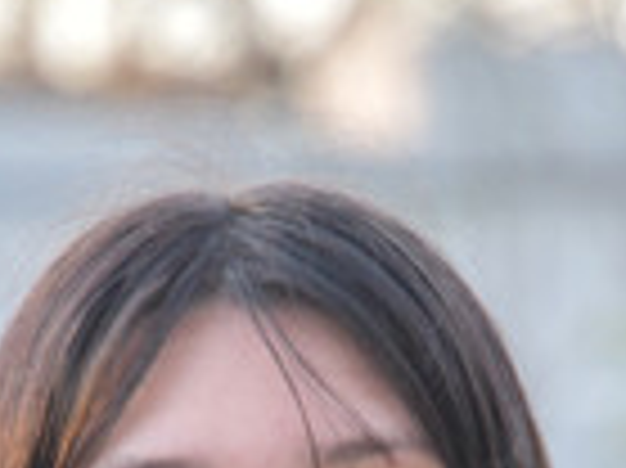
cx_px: 338
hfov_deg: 1.5
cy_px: 569
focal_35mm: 1331
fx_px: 24049
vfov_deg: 1.1
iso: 1000
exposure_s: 1/160
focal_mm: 200
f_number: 9
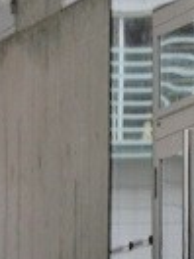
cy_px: 109
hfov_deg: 2.0
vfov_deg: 2.7
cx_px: 733
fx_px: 5470
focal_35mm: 732
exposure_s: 1/50
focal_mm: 105
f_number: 6.3
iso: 320
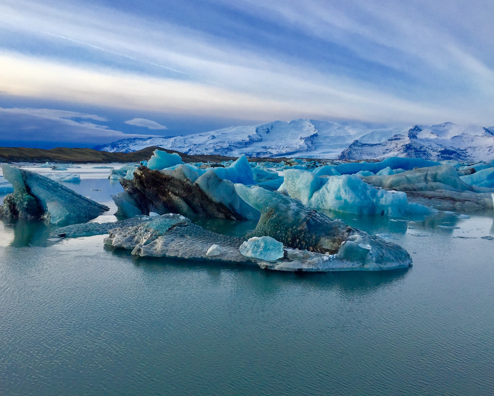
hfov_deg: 57.1
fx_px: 453
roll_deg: -1.5
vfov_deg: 47.1
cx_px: 227
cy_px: 193
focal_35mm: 31
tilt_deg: -5.4
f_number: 2.2
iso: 32
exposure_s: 1/599
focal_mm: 4.15
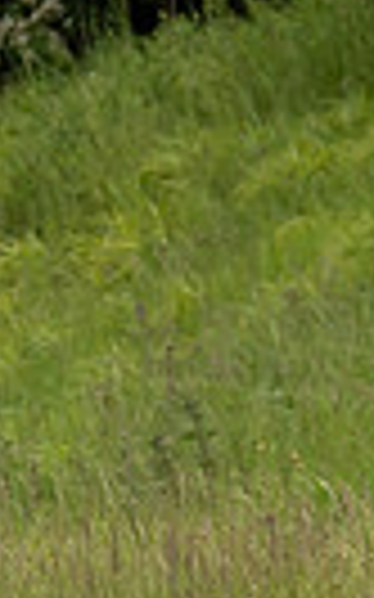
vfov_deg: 1.2
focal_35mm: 1808
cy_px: 273
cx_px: -782
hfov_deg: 0.7
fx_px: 29517
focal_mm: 200
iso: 500
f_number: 4.5
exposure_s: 1/1000
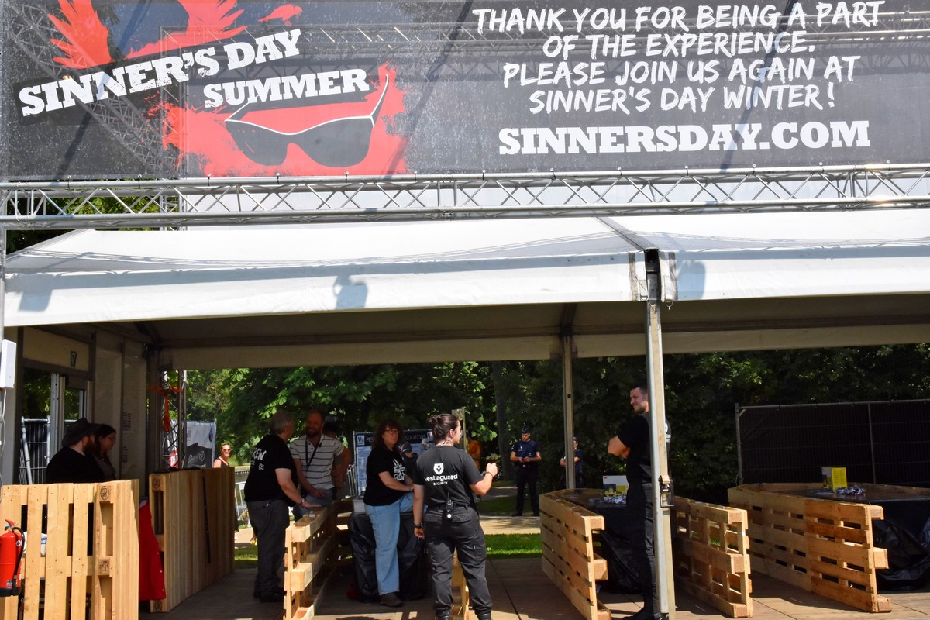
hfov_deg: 47.9
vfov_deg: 33.0
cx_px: 465
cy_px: 310
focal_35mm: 40
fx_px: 1046
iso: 1250
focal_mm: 27
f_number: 16
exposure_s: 1/800
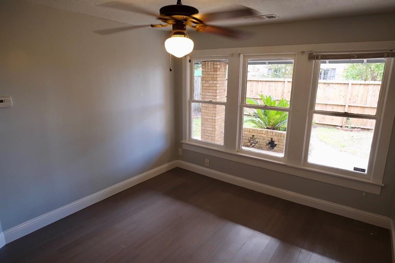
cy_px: 132
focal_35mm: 21
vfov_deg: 59.5
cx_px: 198
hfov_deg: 81.2
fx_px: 230
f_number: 5.6
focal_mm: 14
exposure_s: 1/27
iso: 400
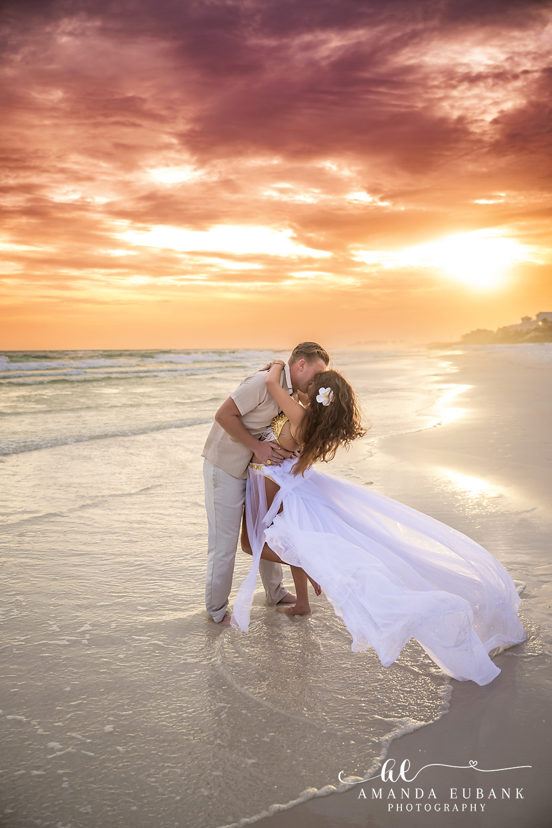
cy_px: 414
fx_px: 782
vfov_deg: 55.8
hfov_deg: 38.9
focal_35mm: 34
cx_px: 276
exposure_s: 1/800
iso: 320
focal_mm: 34
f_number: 2.8
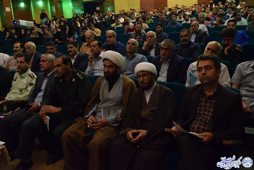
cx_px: 127
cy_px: 85
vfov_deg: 40.0
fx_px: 233
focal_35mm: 33
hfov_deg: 57.2
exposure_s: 1/60
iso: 3200
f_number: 5.6
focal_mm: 22
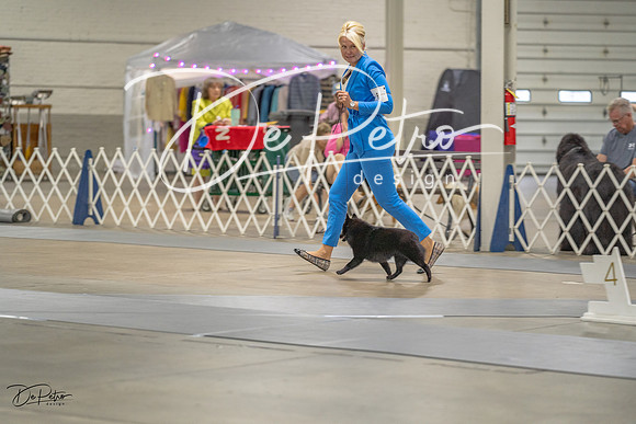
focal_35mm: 120
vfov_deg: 11.4
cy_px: 212
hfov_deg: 17.1
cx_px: 318
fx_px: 2120
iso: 2000
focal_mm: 120
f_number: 2.8
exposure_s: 1/160
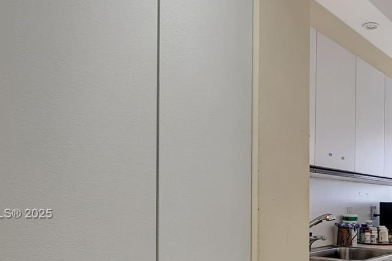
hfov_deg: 45.9
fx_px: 427
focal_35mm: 39
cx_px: 332
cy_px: 214
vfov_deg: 32.9
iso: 640
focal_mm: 16.5
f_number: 13
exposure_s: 1/13
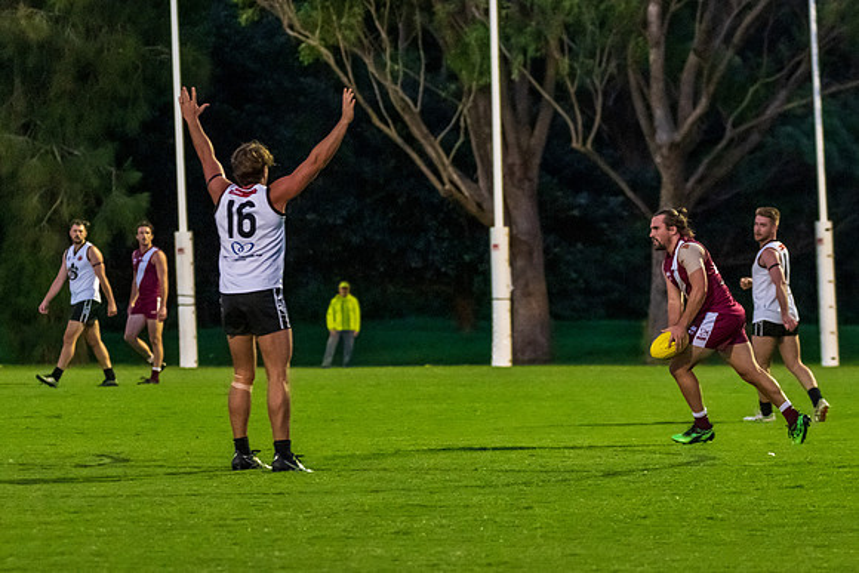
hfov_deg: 7.5
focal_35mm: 276
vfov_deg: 5.0
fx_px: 6588
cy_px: 286
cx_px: 512
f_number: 5.6
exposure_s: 1/250
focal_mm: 200
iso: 6400
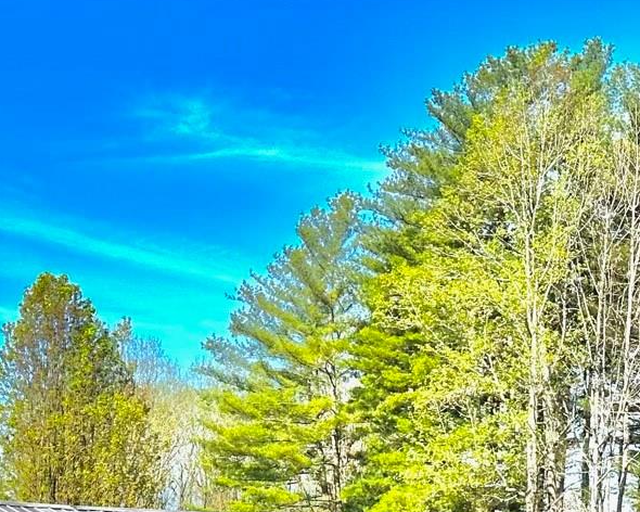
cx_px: -2
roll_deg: -0.6
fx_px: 1515
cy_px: 613
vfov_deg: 18.2
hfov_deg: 22.9
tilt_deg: -1.2
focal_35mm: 80
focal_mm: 6.86
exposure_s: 1/3472
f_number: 1.78
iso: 80
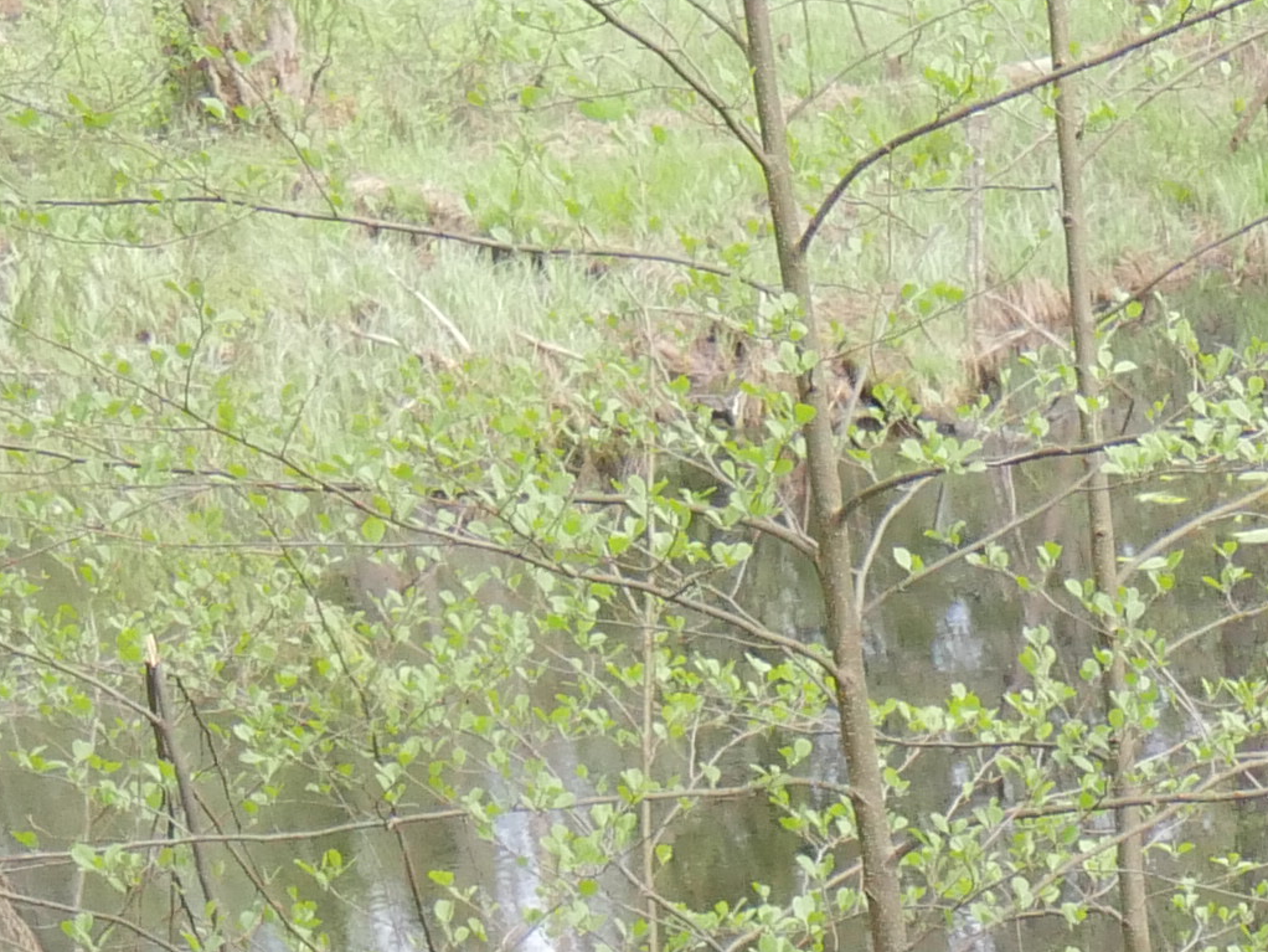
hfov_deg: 12.9
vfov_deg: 9.3
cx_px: 2077
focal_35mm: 142
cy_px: 2305
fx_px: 5203
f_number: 3.5
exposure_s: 1/800
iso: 1600
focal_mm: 14
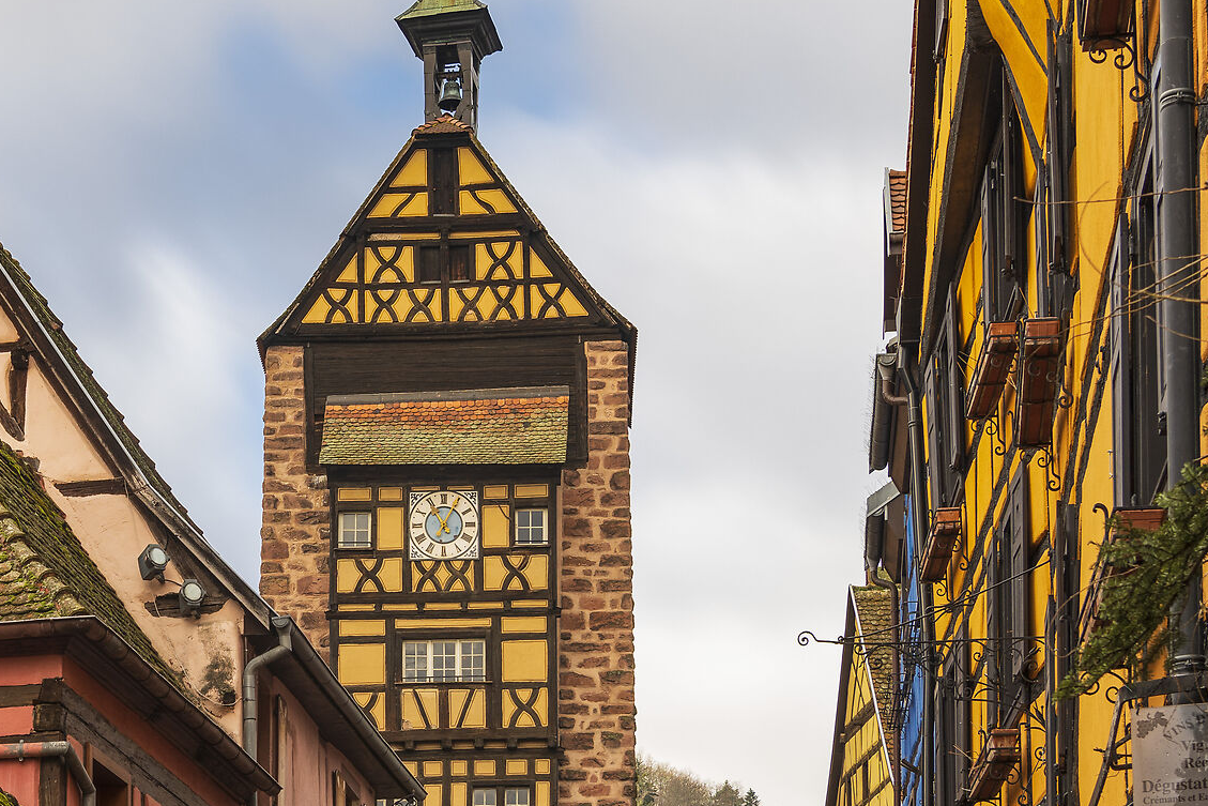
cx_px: 81
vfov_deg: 15.9
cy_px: 671
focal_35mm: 85
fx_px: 2852
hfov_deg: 23.2
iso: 100
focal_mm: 40
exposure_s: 10
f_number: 7.1
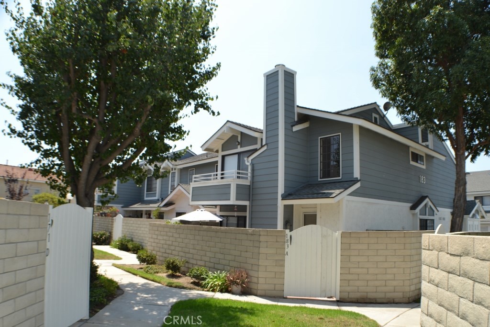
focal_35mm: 33
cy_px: 164
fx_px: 449
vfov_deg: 40.0
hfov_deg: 57.2
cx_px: 245
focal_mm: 22
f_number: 7.1
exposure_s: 1/200
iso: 100
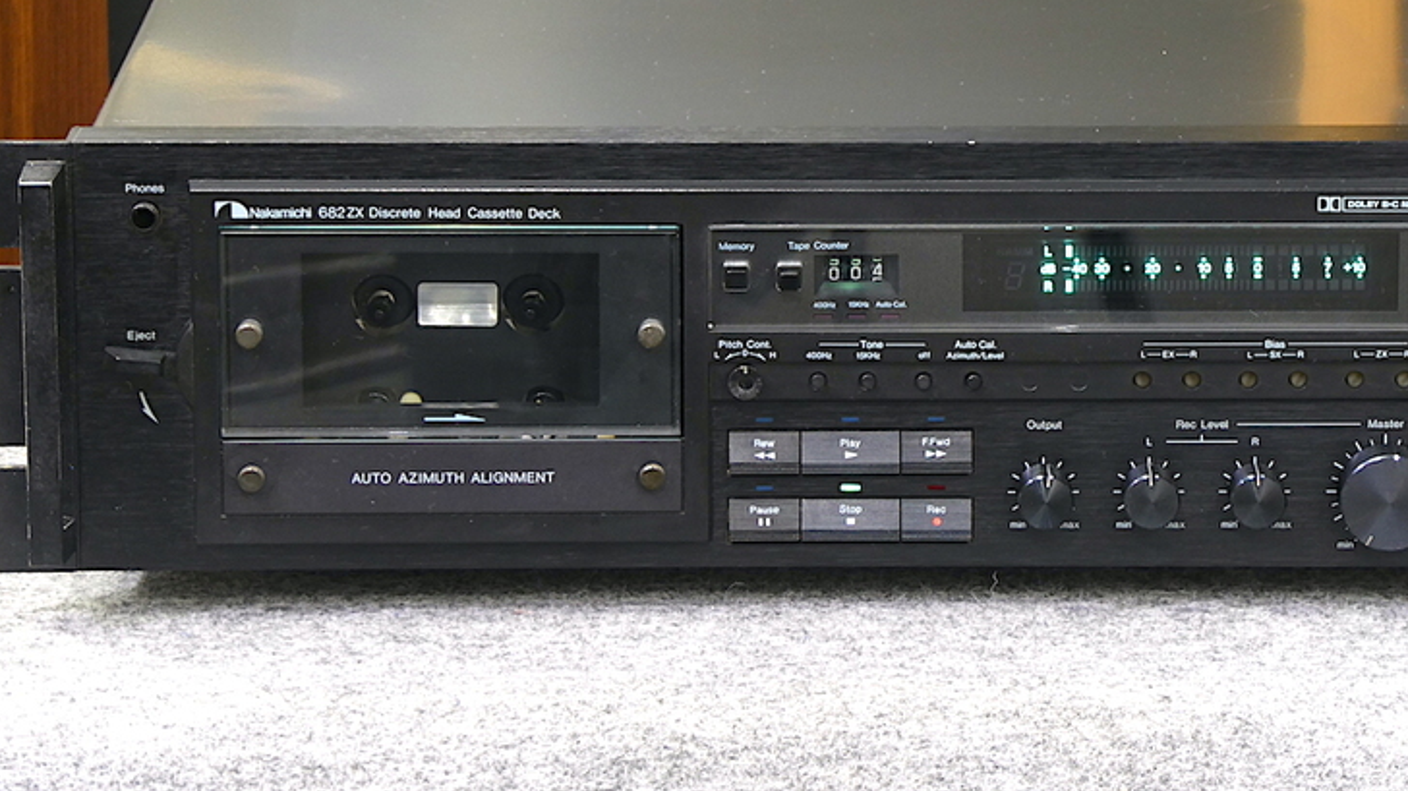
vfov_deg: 6.3
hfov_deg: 11.1
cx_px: 843
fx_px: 7241
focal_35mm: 194
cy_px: 315
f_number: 5.3
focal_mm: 24.2
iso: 100
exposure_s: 1/1.3
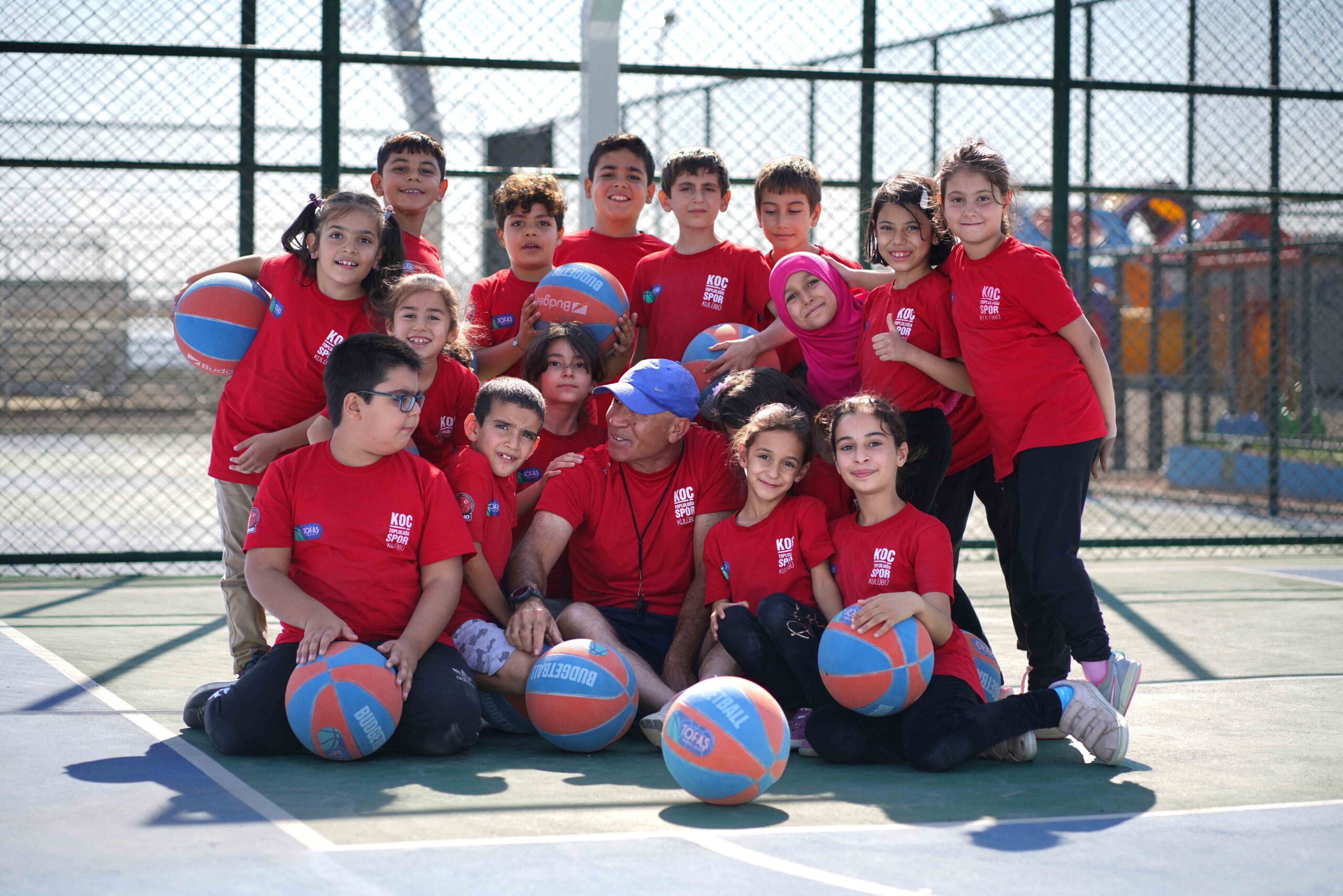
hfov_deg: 23.9
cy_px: 448
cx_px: 672
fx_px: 3171
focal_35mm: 85
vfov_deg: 16.1
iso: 64
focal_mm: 85
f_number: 3.2
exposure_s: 1/1000
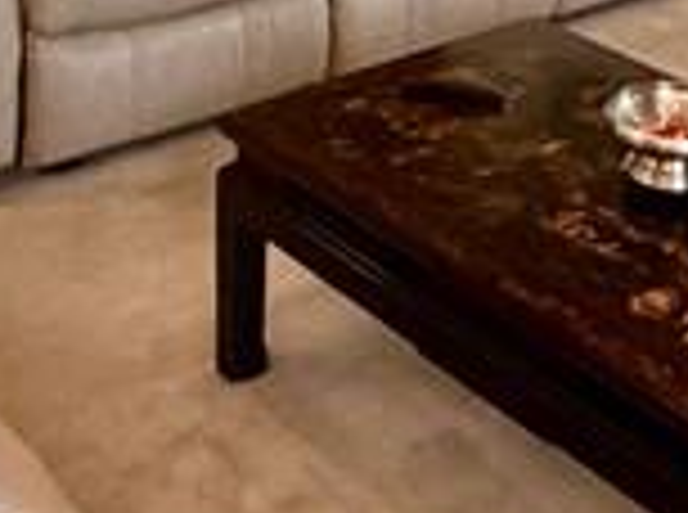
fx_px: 1864
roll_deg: +0.0
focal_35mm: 94
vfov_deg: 12.7
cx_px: 670
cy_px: -652
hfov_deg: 20.3
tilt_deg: -0.2
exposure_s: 1/120
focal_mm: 2.22
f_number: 2.2
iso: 320
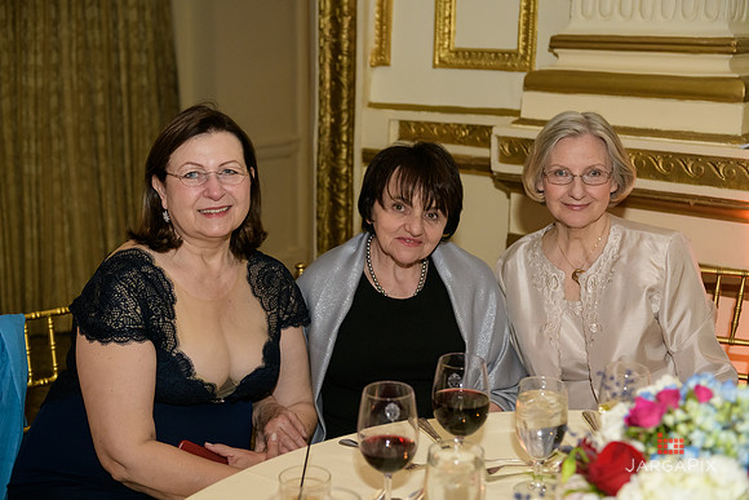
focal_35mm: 50
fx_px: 1040
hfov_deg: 39.6
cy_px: 250
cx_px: 374
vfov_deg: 27.0
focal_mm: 50
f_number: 3.2
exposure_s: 1/125
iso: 1600
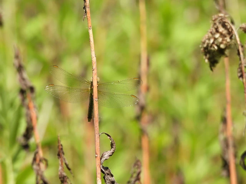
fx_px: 4975
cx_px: 123
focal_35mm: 700
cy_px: 92
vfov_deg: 2.1
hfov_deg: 2.8
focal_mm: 125
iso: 100
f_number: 6.3
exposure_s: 1/250
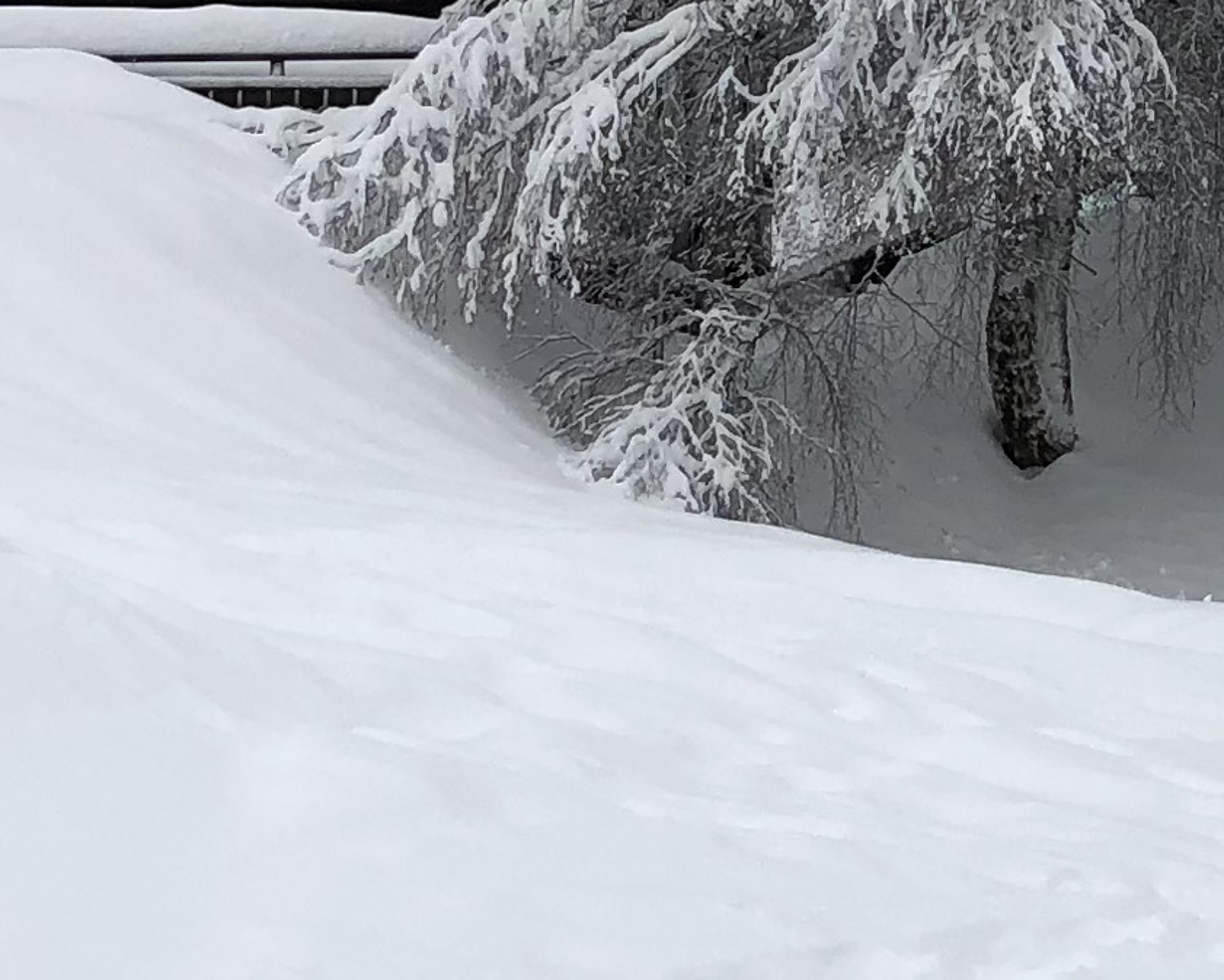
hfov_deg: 14.3
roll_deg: -0.6
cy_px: -269
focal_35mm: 130
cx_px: 1538
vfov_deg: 11.6
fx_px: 4710
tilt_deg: +4.9
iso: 20
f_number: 1.8
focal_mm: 4
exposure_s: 1/2525
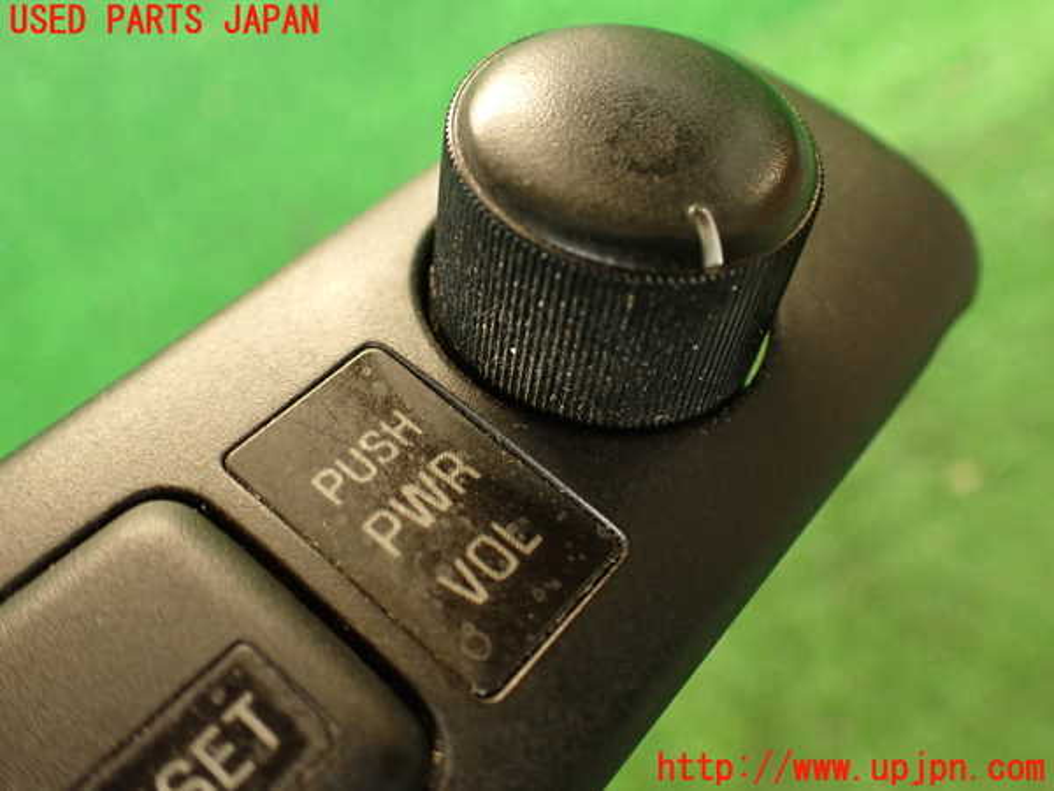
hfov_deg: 56.8
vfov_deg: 44.2
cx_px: 527
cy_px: 396
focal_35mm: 32
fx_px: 974
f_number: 2.4
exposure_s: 1/30
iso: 500
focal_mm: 5.79
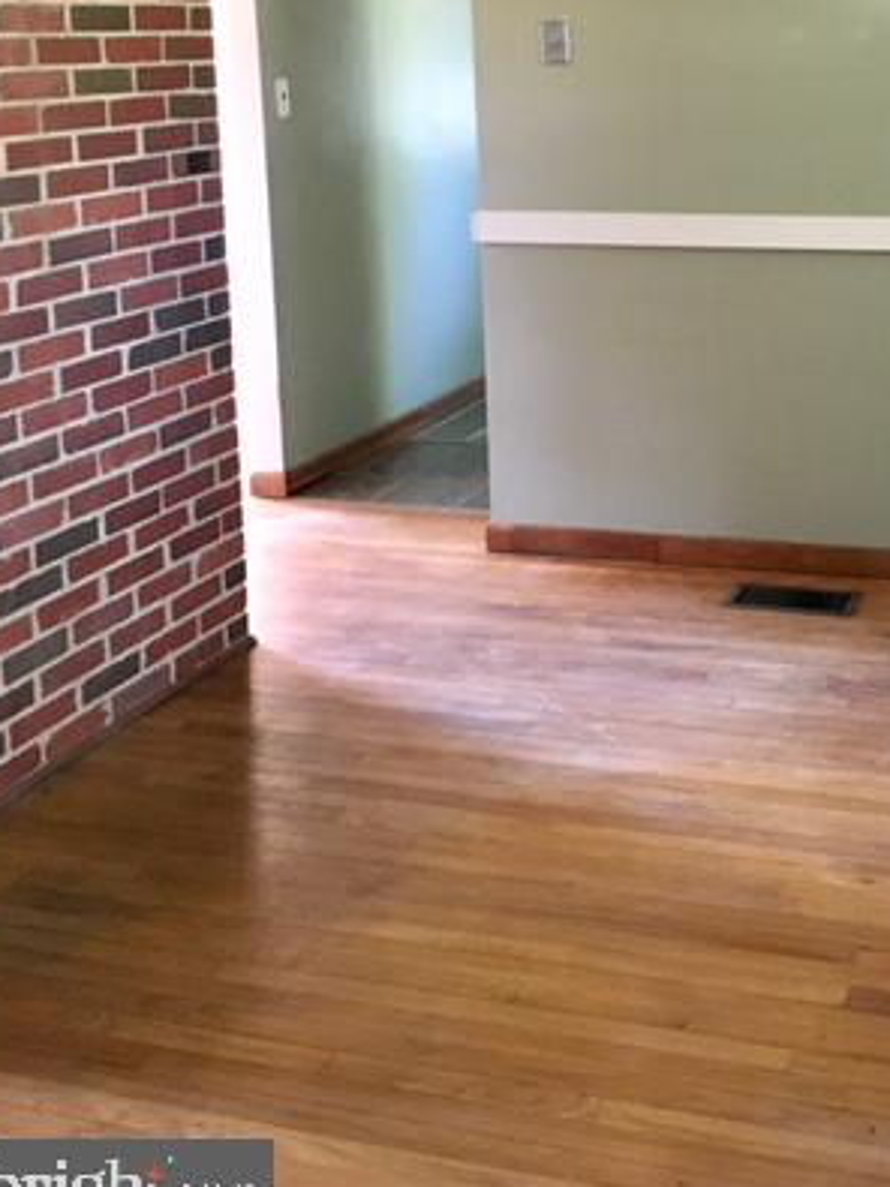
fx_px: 1612
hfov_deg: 30.3
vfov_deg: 39.2
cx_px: 683
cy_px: 279
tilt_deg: -9.1
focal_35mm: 47
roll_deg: +1.1
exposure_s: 1/15
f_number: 2.2
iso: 200
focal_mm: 4.15
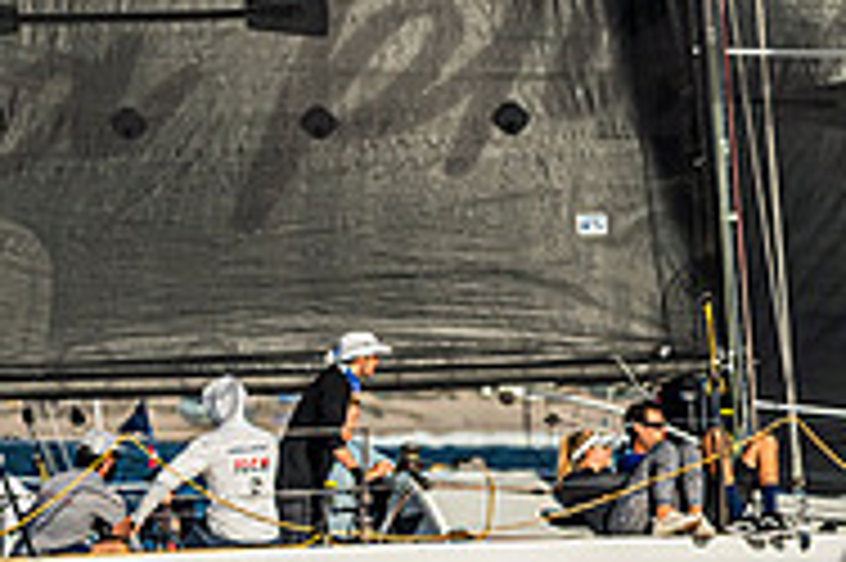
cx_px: 709
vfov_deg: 1.7
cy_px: -137
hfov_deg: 2.5
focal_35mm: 813
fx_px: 19088
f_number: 5.6
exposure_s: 1/6400
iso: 400
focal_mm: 200
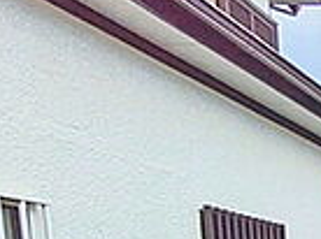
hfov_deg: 19.1
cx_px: 640
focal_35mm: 61
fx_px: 565
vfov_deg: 20.4
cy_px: 362
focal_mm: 1.83
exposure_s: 1/1376
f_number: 2.2
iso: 49
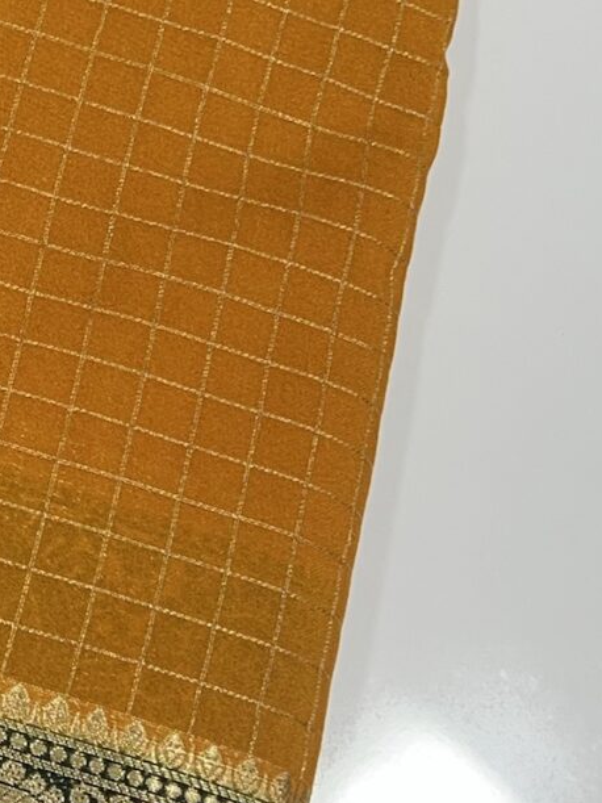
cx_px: -256
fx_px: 2528
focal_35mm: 109
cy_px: 251
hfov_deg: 13.0
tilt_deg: -66.7
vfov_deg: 18.0
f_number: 1.5
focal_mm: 5.7
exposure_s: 1/100
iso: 40
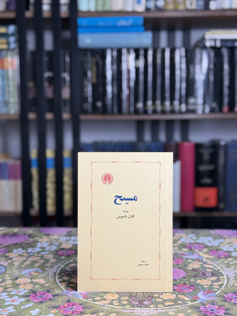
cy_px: 158
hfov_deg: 30.3
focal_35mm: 48
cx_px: 118
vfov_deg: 39.7
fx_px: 438
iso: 64
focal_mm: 6.76
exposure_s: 1/100
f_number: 1.78
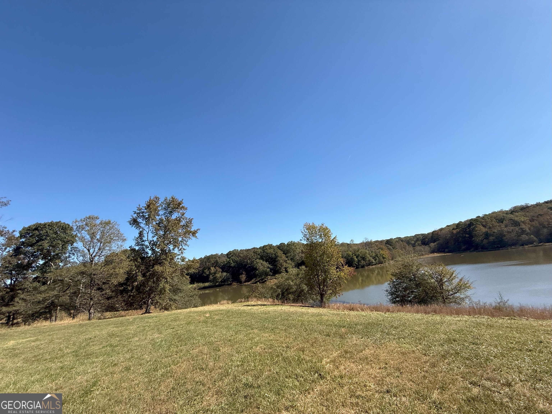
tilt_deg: +18.1
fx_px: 223
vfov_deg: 85.7
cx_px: 276
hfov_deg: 102.1
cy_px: 207
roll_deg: +11.7
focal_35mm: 14
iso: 50
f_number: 2.2
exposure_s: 1/1795
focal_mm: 2.22
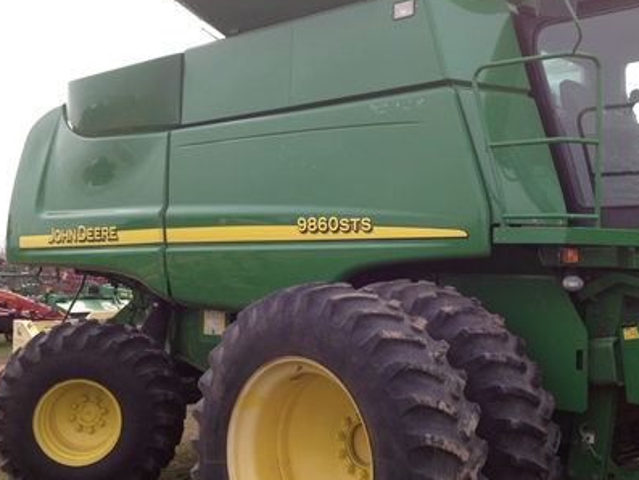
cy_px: 229
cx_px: 367
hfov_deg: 39.6
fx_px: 886
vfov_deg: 30.3
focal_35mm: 48
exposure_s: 1/239
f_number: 2.4
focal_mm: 4.28
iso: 50
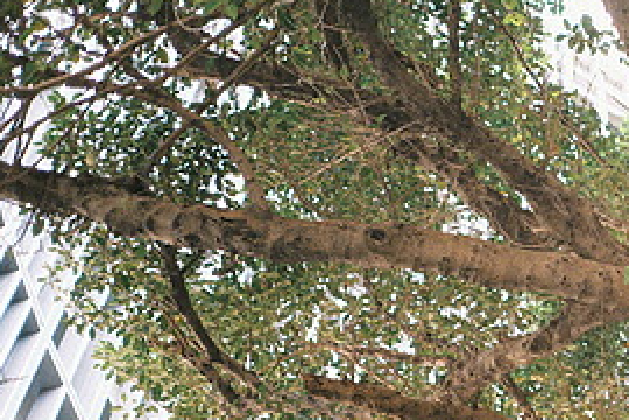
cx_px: 848
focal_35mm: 101
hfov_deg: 18.6
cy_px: 574
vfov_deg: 13.0
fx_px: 1765
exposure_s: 1/125
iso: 200
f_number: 2.2
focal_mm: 35
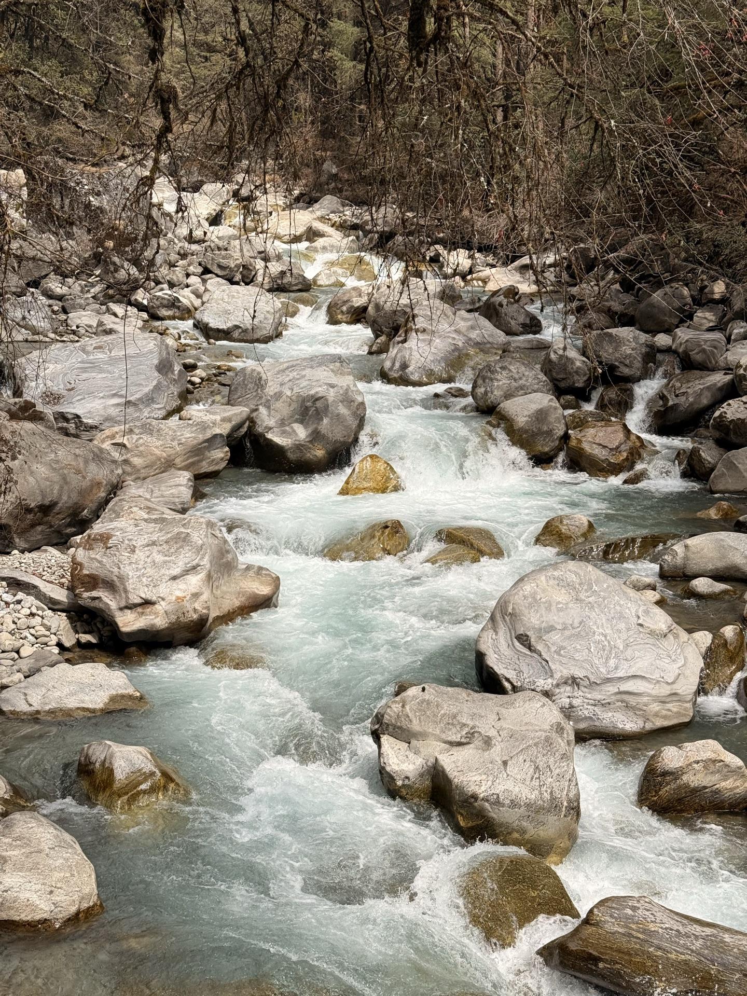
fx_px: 1381
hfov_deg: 30.3
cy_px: 498
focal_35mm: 48
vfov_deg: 39.7
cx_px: 374
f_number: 1.78
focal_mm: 6.76
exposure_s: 1/4098
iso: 64
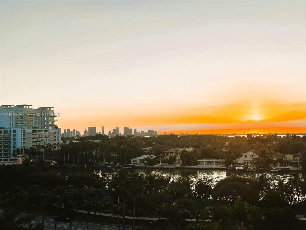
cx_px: 153
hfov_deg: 39.7
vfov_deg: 30.3
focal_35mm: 48
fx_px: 424
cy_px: 115
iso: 64
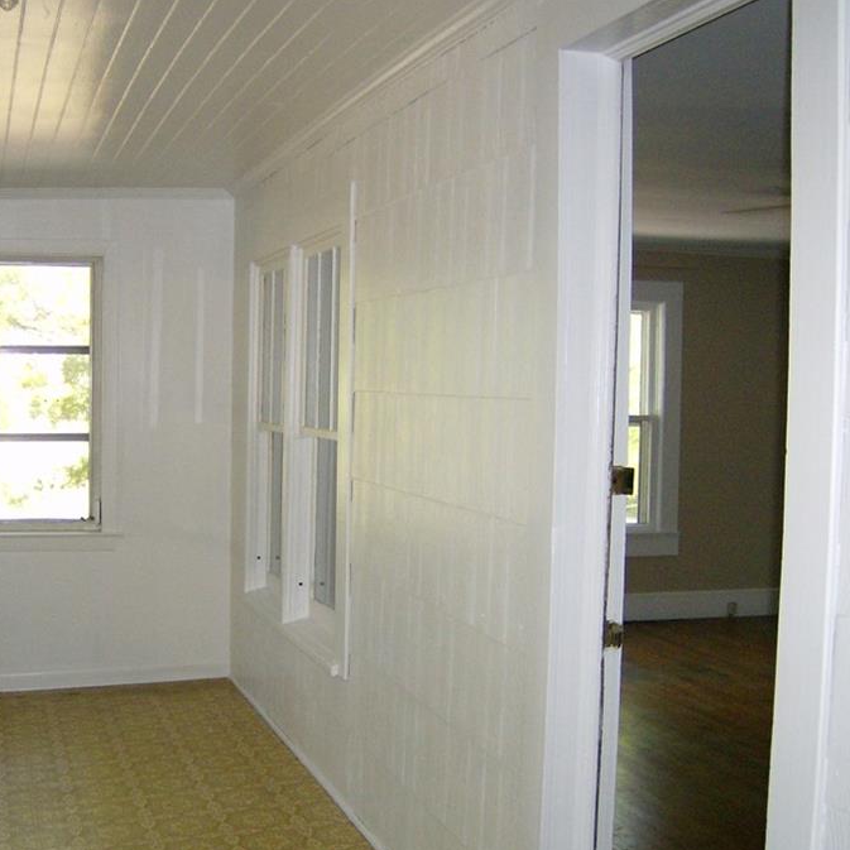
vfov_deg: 35.3
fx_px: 1333
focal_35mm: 48
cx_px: 306
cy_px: 462
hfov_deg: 35.1
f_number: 2.8
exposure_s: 1/60
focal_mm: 6
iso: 200
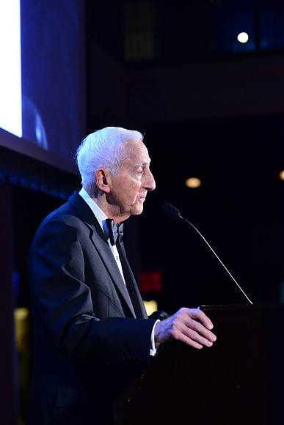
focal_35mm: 116
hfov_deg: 11.8
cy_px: 212
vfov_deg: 17.6
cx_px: 142
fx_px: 1372
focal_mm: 116
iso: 3200
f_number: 4
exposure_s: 1/100
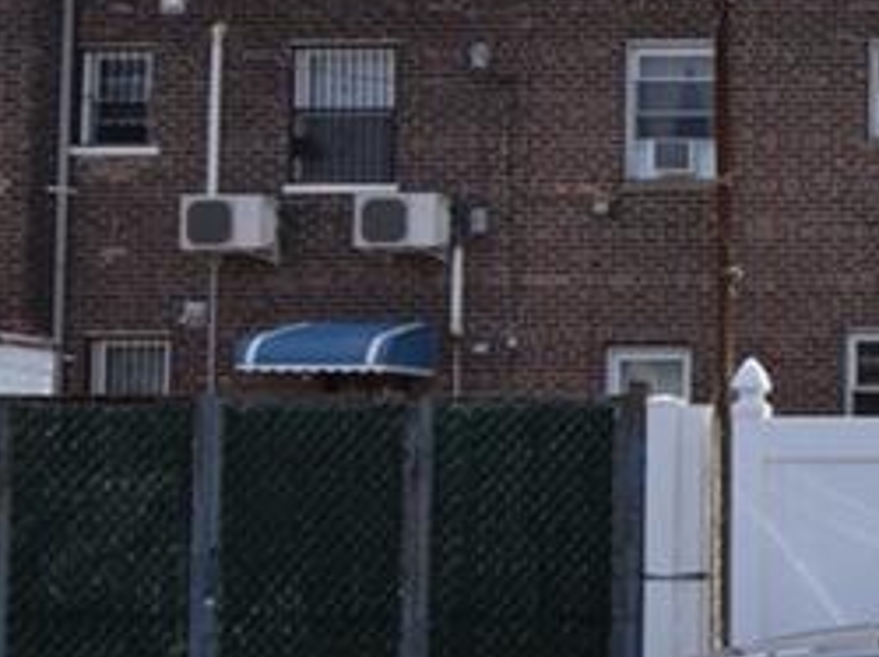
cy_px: 425
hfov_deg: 22.3
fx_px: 1801
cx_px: 1343
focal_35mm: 71
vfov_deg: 20.6
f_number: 10
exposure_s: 1/200
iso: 100
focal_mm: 12
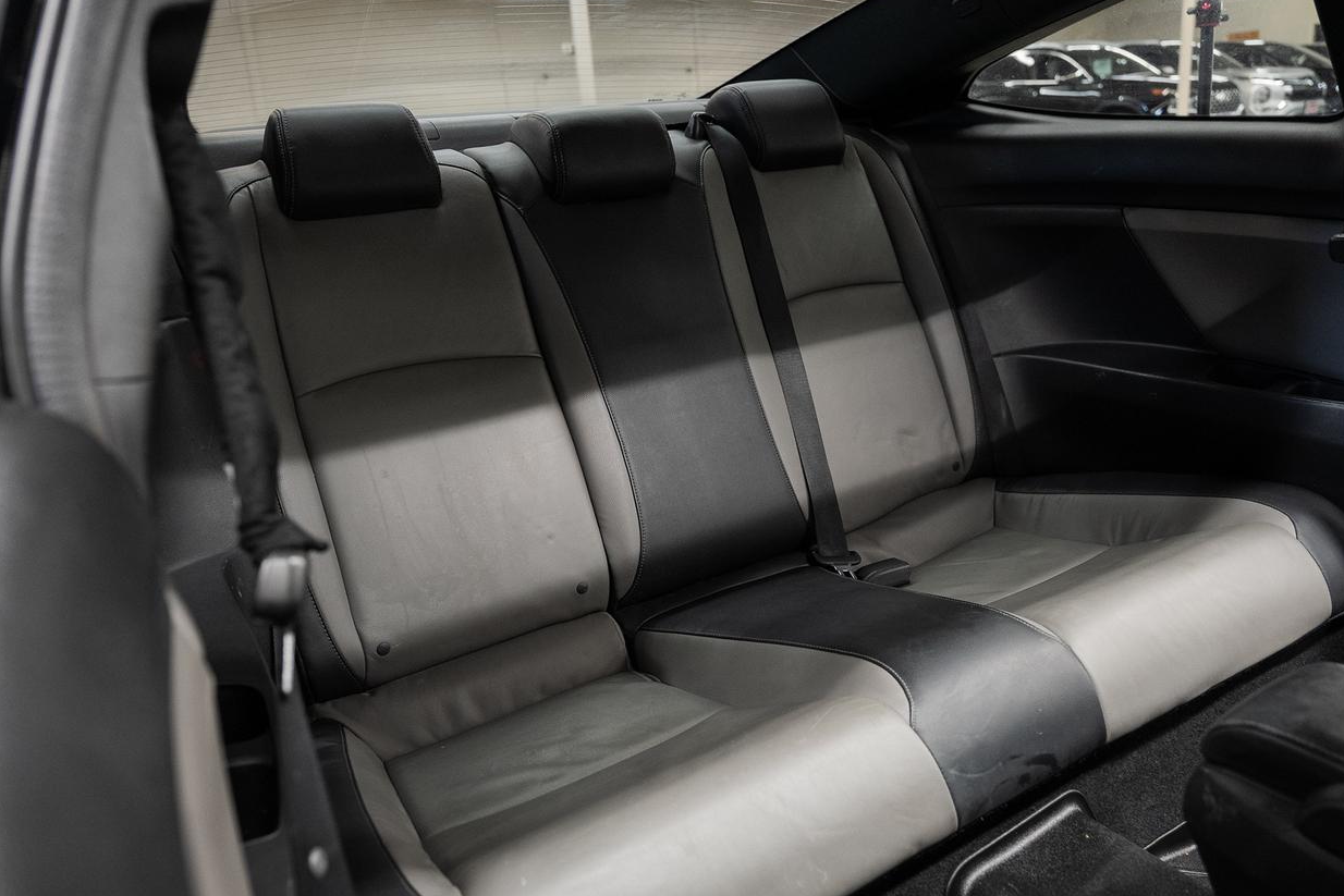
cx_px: 695
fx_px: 1045
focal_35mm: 28
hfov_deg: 65.5
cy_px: 462
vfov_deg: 46.4
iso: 1000
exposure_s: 1/20
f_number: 3.5
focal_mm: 24
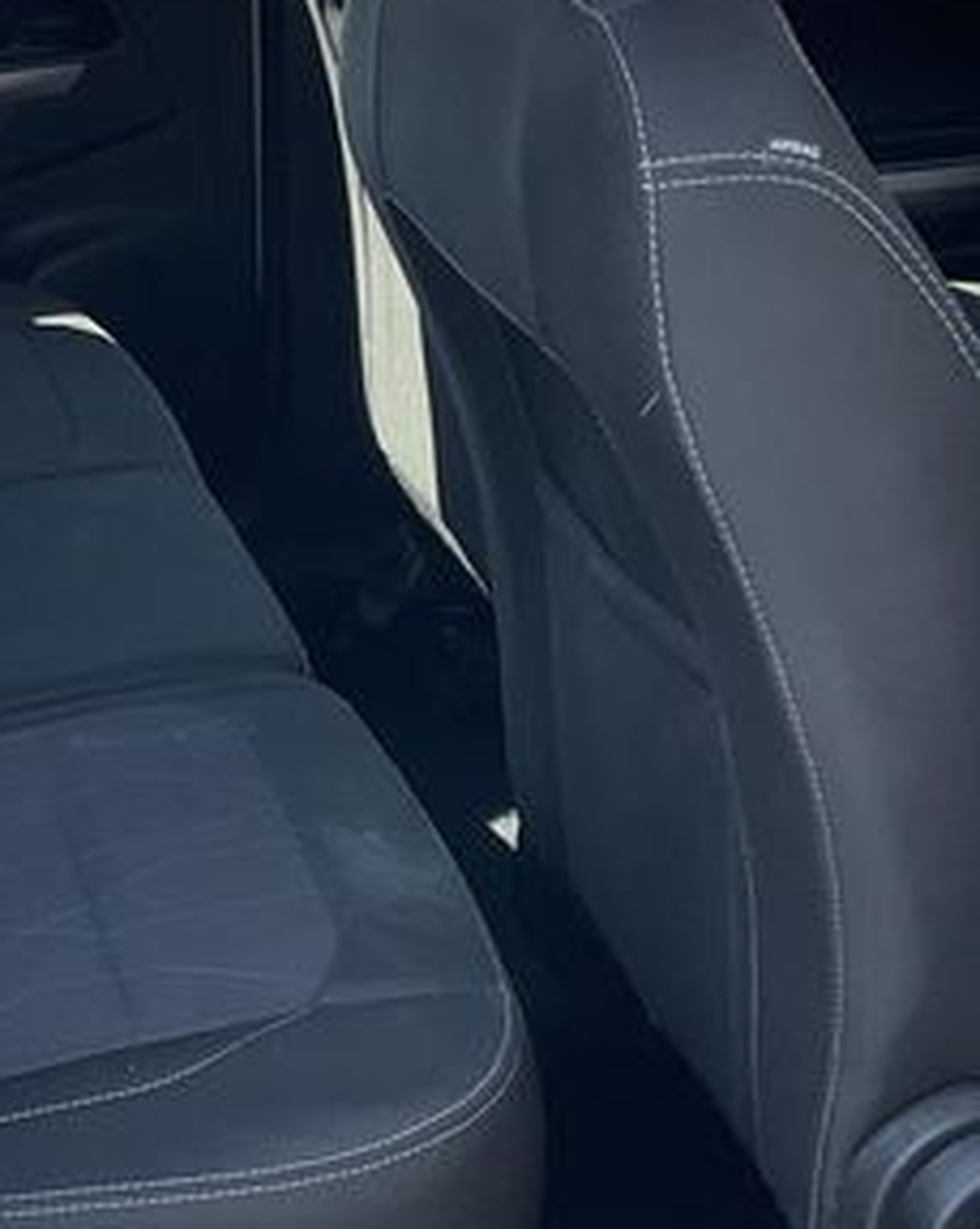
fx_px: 2869
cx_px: -81
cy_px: 467
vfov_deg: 24.1
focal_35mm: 79
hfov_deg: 18.7
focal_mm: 3
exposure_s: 1/235
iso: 20
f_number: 1.8
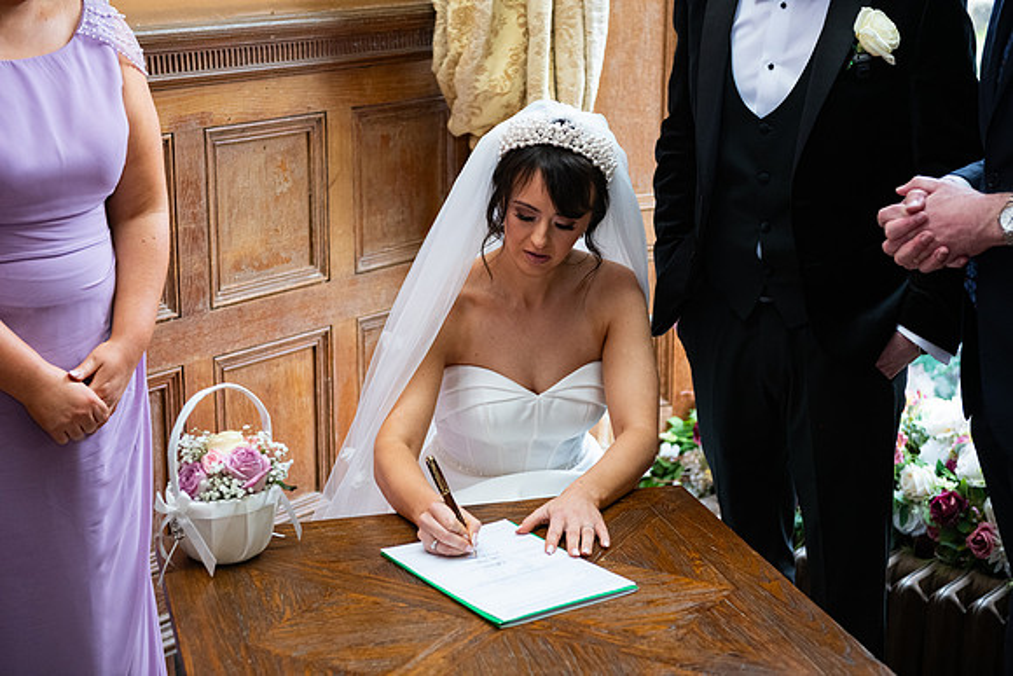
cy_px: 338
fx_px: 1689
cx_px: 506
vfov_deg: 22.6
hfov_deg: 33.4
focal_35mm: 60
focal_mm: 60
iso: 1000
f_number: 3.5
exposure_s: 1/160
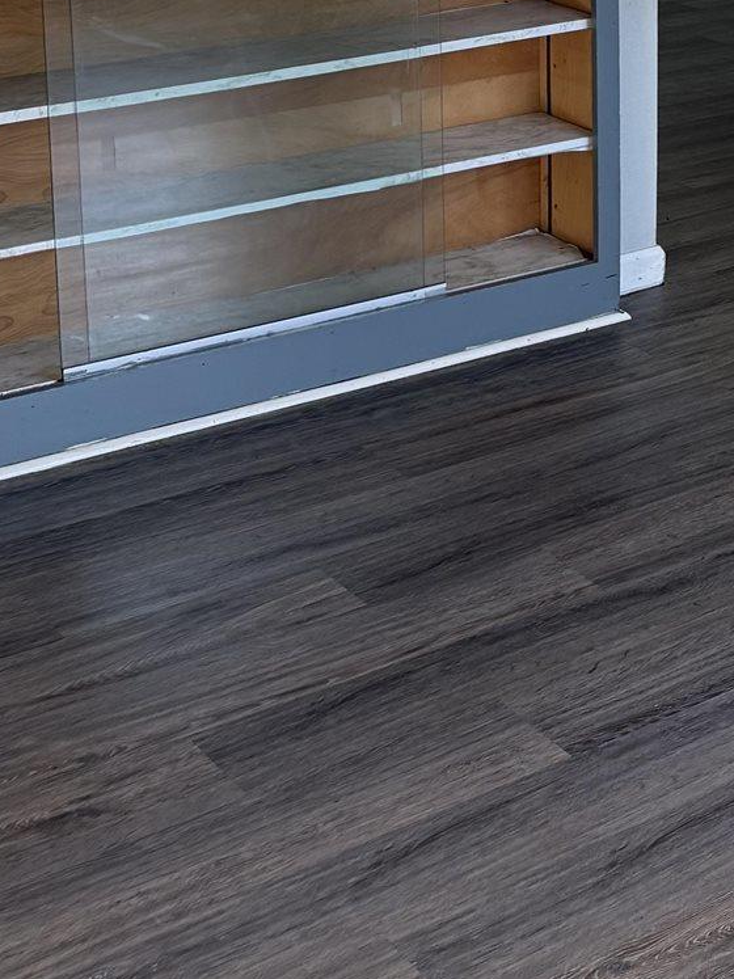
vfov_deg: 24.7
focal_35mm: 74
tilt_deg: -9.7
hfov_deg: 18.1
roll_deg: -2.1
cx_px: 1038
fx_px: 2093
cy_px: -63
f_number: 1.78
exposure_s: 1/236
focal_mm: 6.76
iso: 125
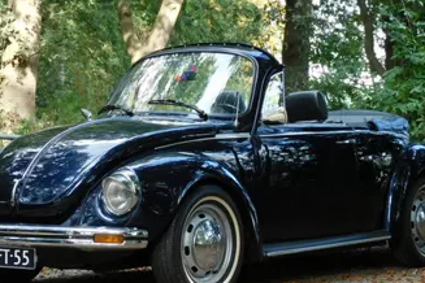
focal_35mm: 107
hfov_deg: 19.1
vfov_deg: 12.8
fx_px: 1263
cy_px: 87
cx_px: 190
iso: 125
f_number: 4.5
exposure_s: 1/60
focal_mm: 12.5
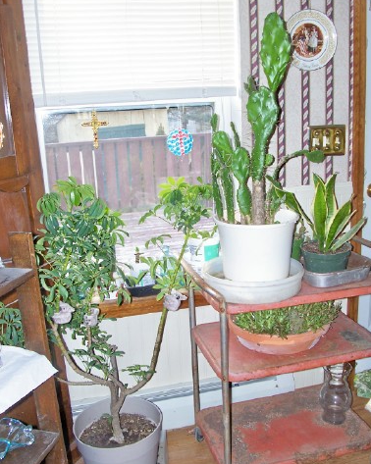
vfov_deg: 49.1
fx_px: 508
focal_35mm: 37
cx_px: 186
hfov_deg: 40.1
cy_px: 239
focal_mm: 6
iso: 80
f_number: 2.8
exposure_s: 1/60
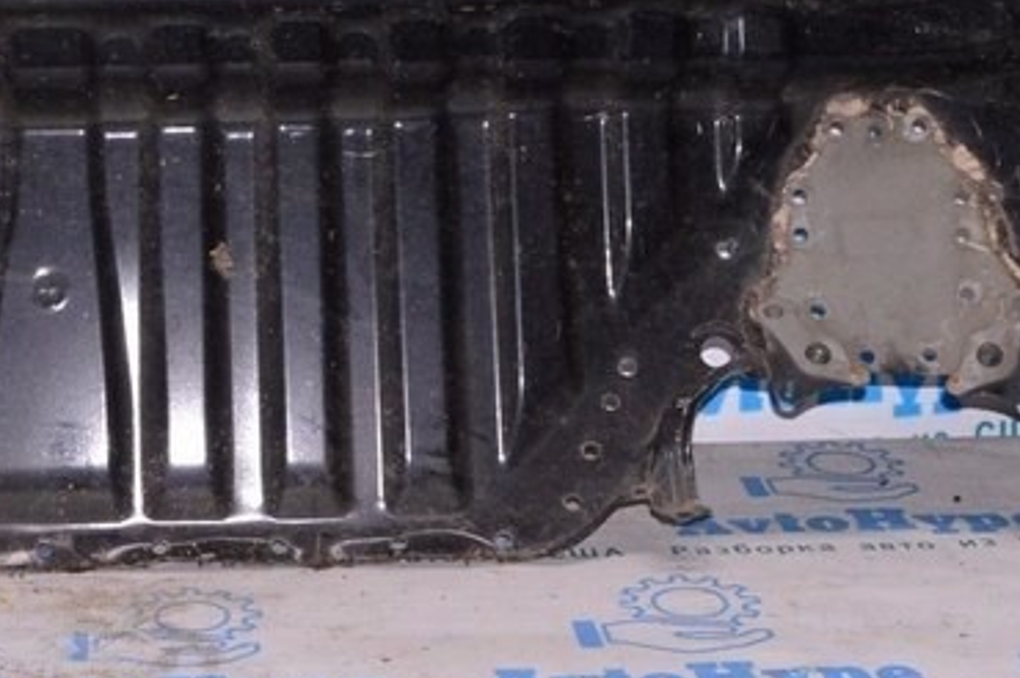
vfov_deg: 14.0
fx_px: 2700
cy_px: -65
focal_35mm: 95
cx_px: 99
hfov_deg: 20.9
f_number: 8
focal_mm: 23
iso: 1600
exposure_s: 1/200
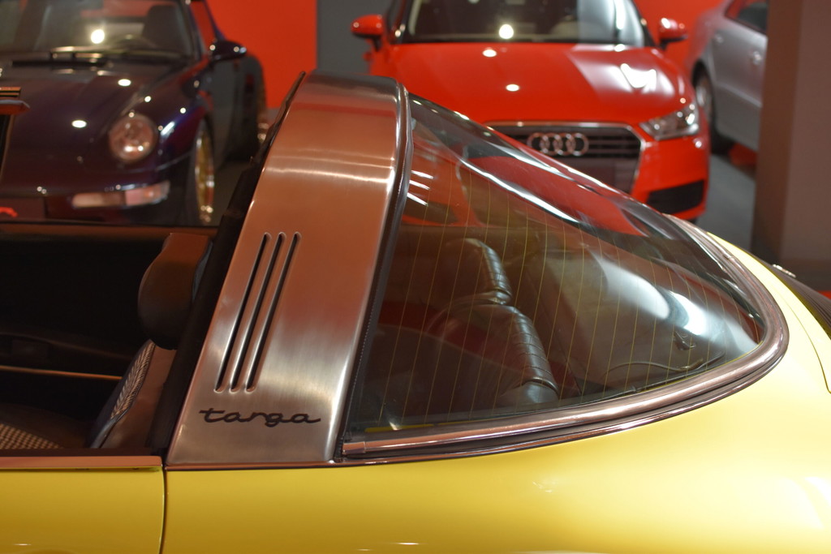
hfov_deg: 37.8
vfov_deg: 25.8
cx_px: 416
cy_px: 277
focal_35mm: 52
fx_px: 1212
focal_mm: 35
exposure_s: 1/60
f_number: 3.2
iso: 800
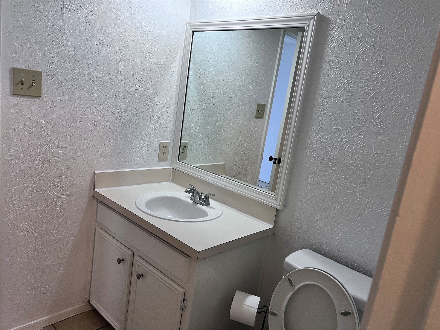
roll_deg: -9.3
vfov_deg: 53.1
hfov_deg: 67.3
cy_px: 165
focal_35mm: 26
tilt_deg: -13.4
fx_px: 330
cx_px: 220
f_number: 1.5
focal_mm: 5.7
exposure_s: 1/60
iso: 125
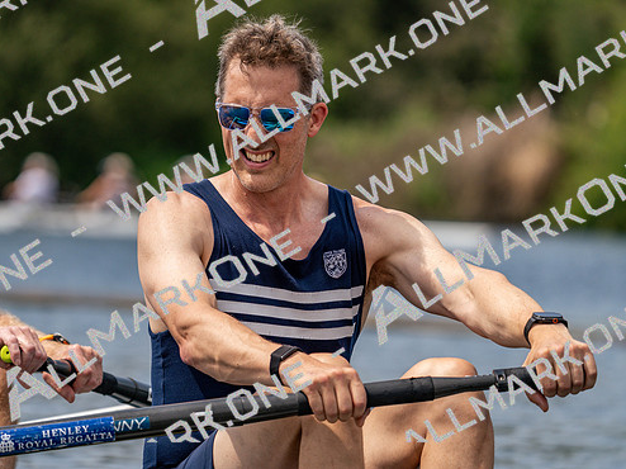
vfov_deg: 4.1
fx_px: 6616
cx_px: 264
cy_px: 225
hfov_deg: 5.4
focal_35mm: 366
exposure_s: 1/1600
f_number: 6.3
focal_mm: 324
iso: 250
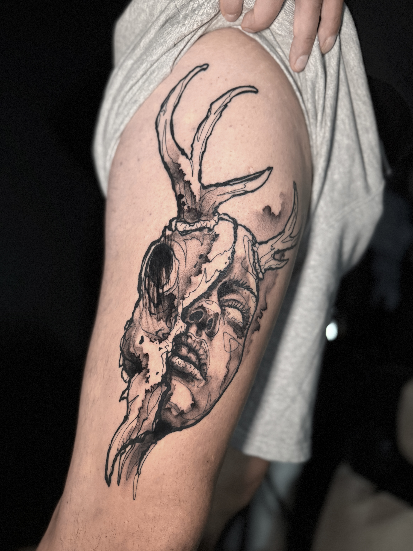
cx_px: 206
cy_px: 276
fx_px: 382
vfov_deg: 71.6
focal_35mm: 24
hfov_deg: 56.8
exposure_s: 1/60
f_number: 1.8
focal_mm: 6.76
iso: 640
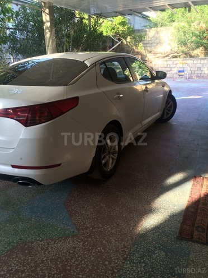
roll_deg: +2.7
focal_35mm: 29
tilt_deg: -18.0
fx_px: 232
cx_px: 104
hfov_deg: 48.2
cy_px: 139
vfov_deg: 61.7
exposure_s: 1/100
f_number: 2.2
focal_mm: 4.15
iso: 32
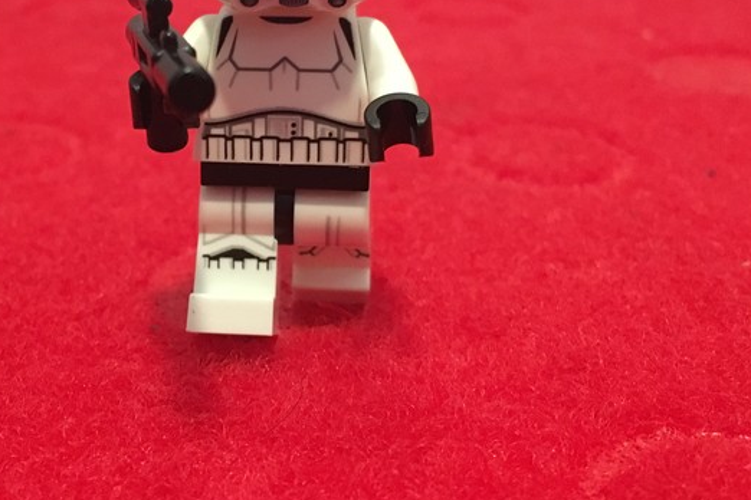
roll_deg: +0.0
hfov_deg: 37.8
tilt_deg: -21.0
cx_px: 259
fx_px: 1085
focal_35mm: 52
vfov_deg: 25.8
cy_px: 143
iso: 640
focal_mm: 4.15
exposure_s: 1/17
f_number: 2.2
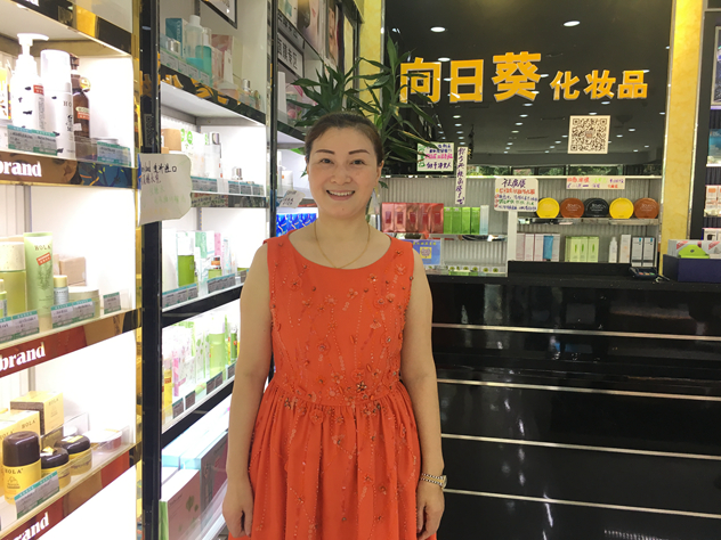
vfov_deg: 48.2
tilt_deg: -5.1
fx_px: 604
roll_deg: -0.1
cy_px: 270
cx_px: 360
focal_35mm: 29
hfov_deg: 61.7
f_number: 2.2
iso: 32
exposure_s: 1/33
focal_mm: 4.15
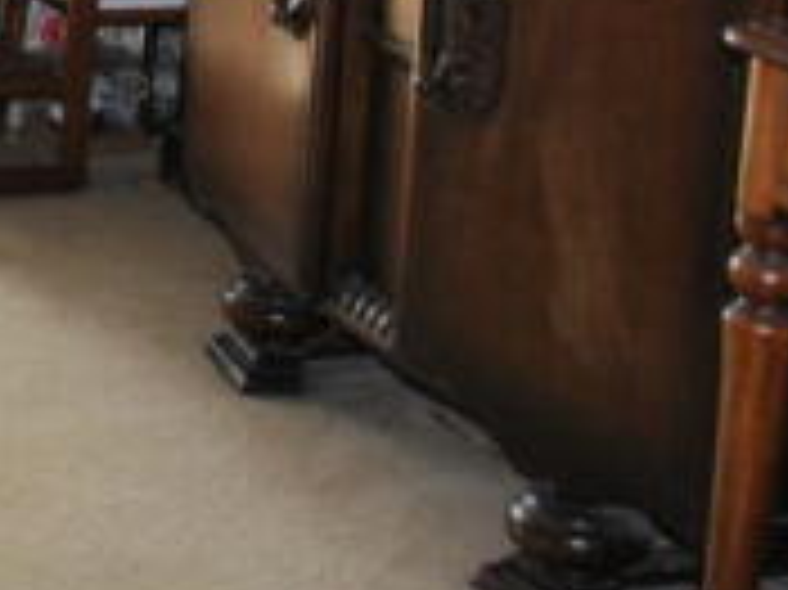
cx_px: -335
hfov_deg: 16.8
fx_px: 2457
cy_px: -272
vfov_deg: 13.0
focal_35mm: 108
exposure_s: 1/60
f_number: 3.8
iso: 200
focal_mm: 20
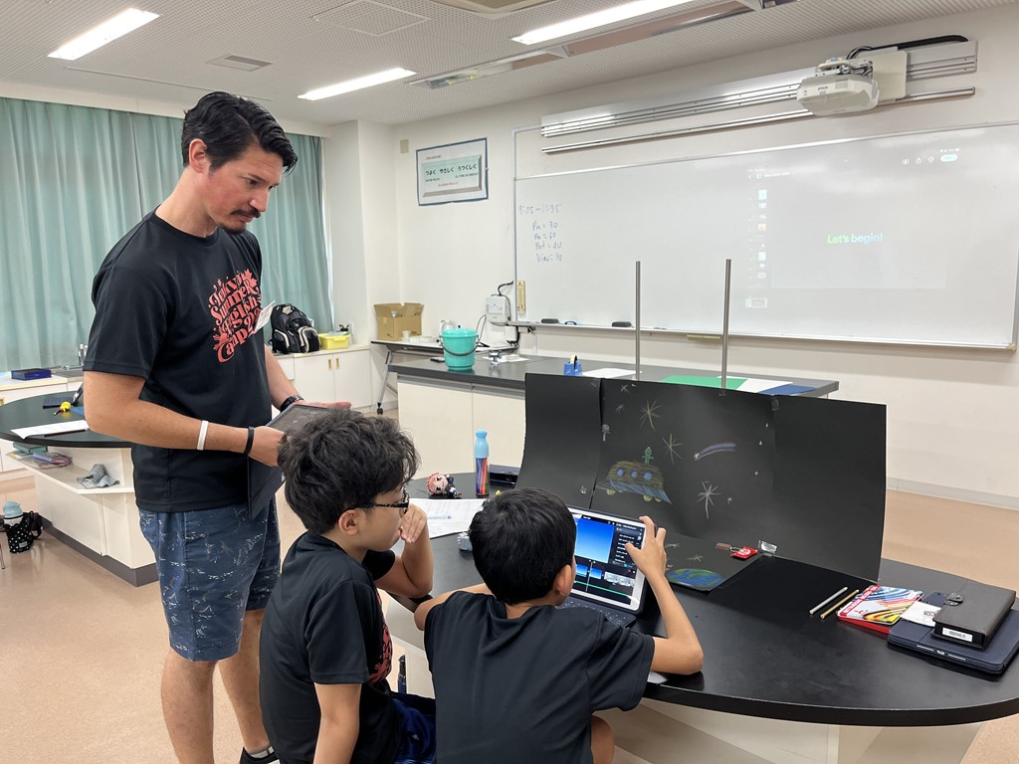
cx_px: 510
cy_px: 382
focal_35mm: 26
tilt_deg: -9.7
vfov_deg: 53.1
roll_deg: +0.2
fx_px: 765
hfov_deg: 67.3
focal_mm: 5.1
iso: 125
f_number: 1.6
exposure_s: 1/120
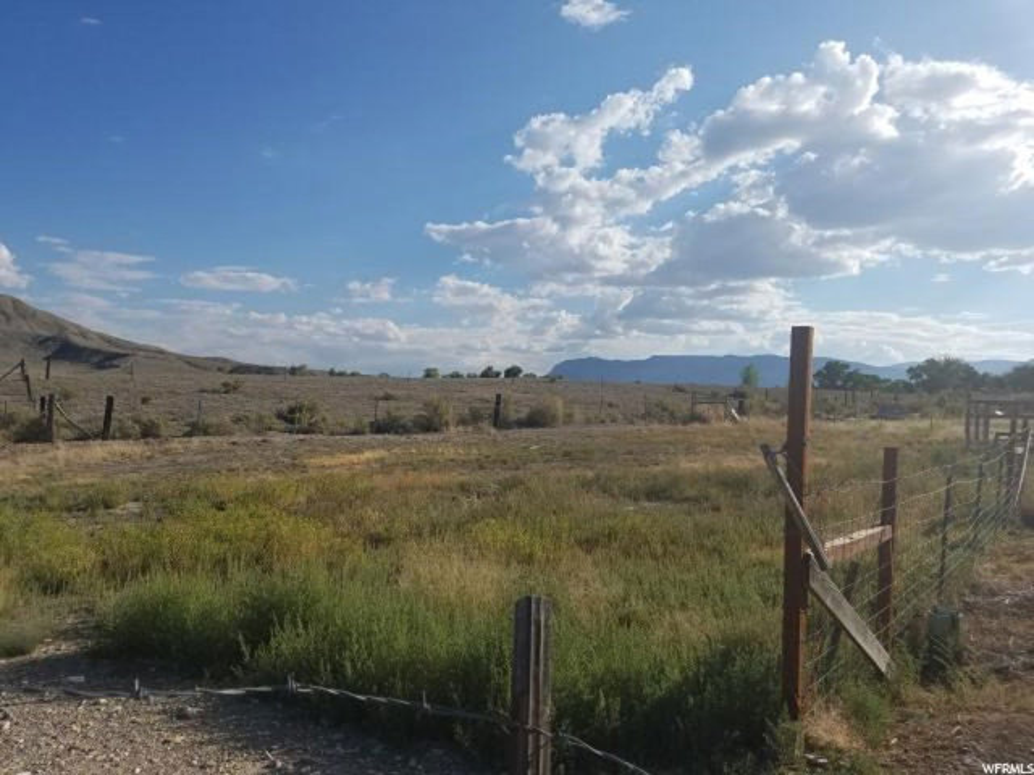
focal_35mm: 26
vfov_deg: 53.1
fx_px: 777
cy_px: 388
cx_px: 517
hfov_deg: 67.3
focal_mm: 4.2
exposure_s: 1/4448
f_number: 1.7
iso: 50
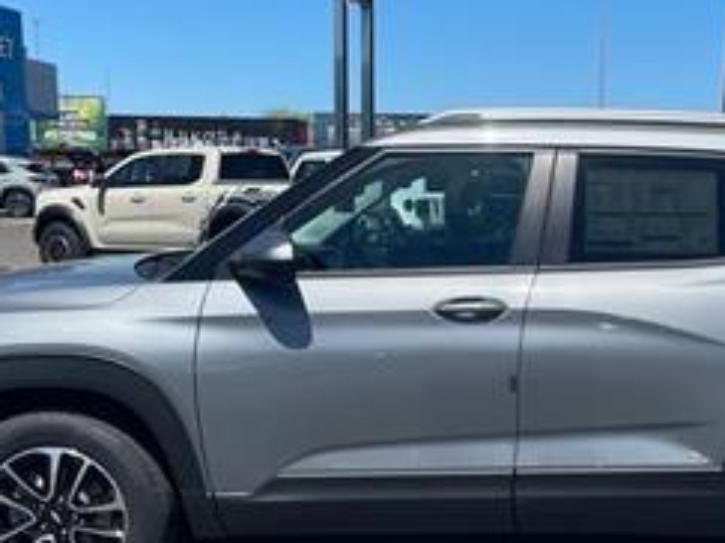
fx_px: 1130
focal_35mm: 54
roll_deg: -2.1
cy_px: 388
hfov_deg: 35.1
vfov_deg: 26.8
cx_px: 504
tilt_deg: -10.1
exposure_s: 1/4651
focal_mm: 4.2
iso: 32
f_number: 1.6
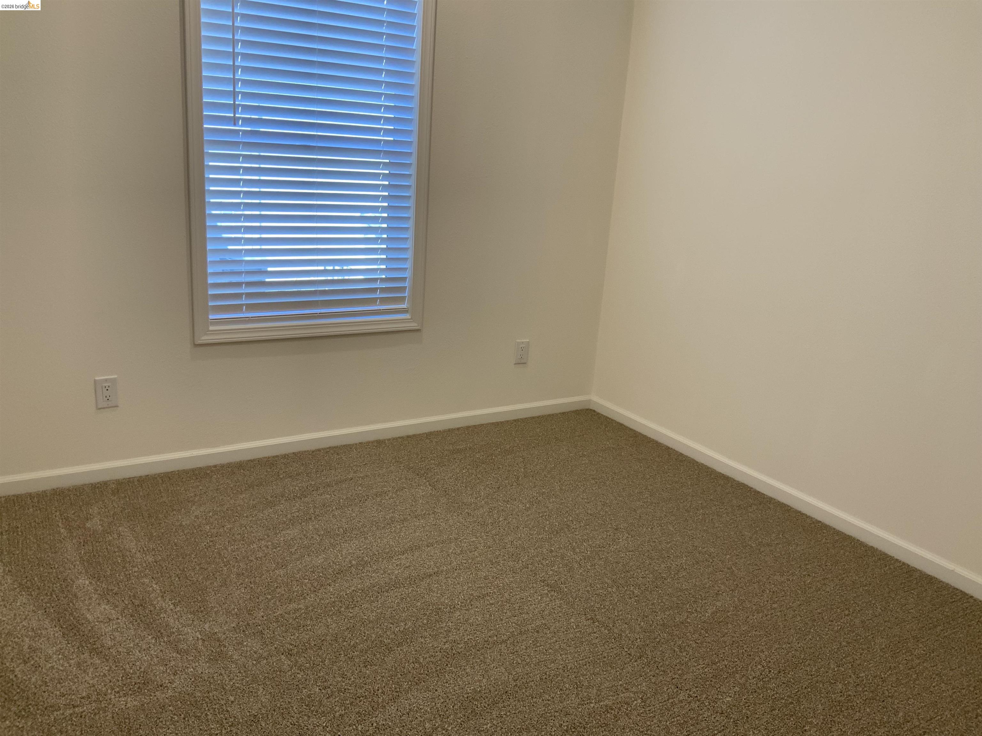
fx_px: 823
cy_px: 368
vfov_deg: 48.2
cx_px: 491
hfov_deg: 61.7
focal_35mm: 29
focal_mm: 3
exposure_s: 1/60
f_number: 1.8
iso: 40
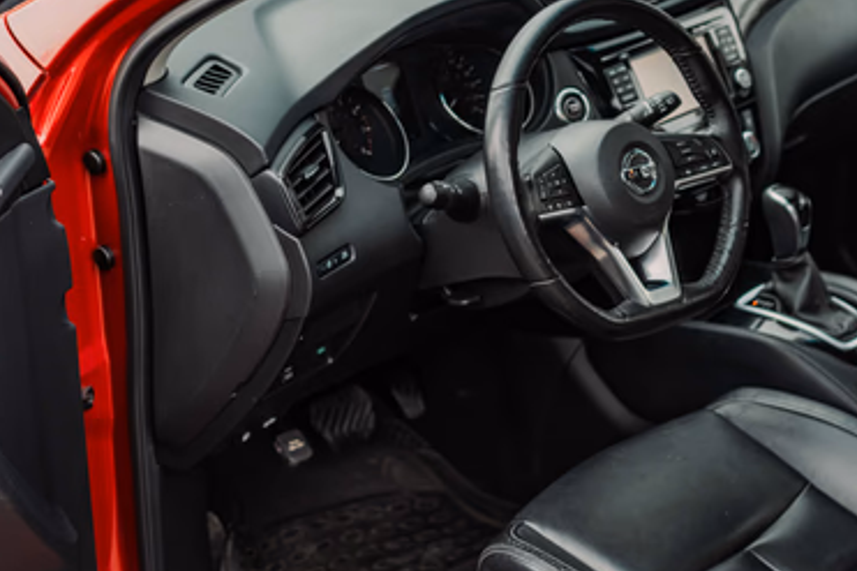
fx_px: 1808
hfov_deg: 26.5
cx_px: 557
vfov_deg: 17.9
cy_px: 258
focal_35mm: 76
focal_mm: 55
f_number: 2.8
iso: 640
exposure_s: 1/100
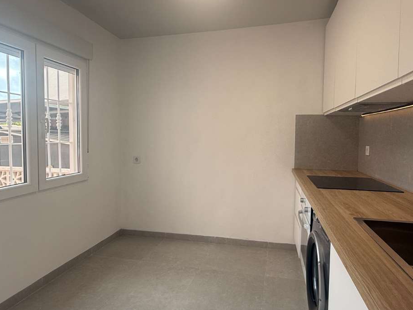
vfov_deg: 58.9
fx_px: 274
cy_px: 150
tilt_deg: -3.0
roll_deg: -0.9
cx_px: 225
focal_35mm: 23
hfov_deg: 73.8
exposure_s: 1/179
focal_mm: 2.22
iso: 50
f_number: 2.2
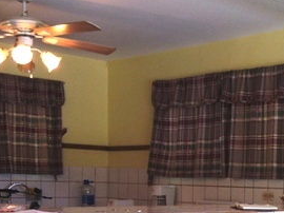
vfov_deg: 17.3
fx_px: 680
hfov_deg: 23.4
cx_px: 199
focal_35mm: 83
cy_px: 220
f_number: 2.8
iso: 100
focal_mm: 3.85
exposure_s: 1/60
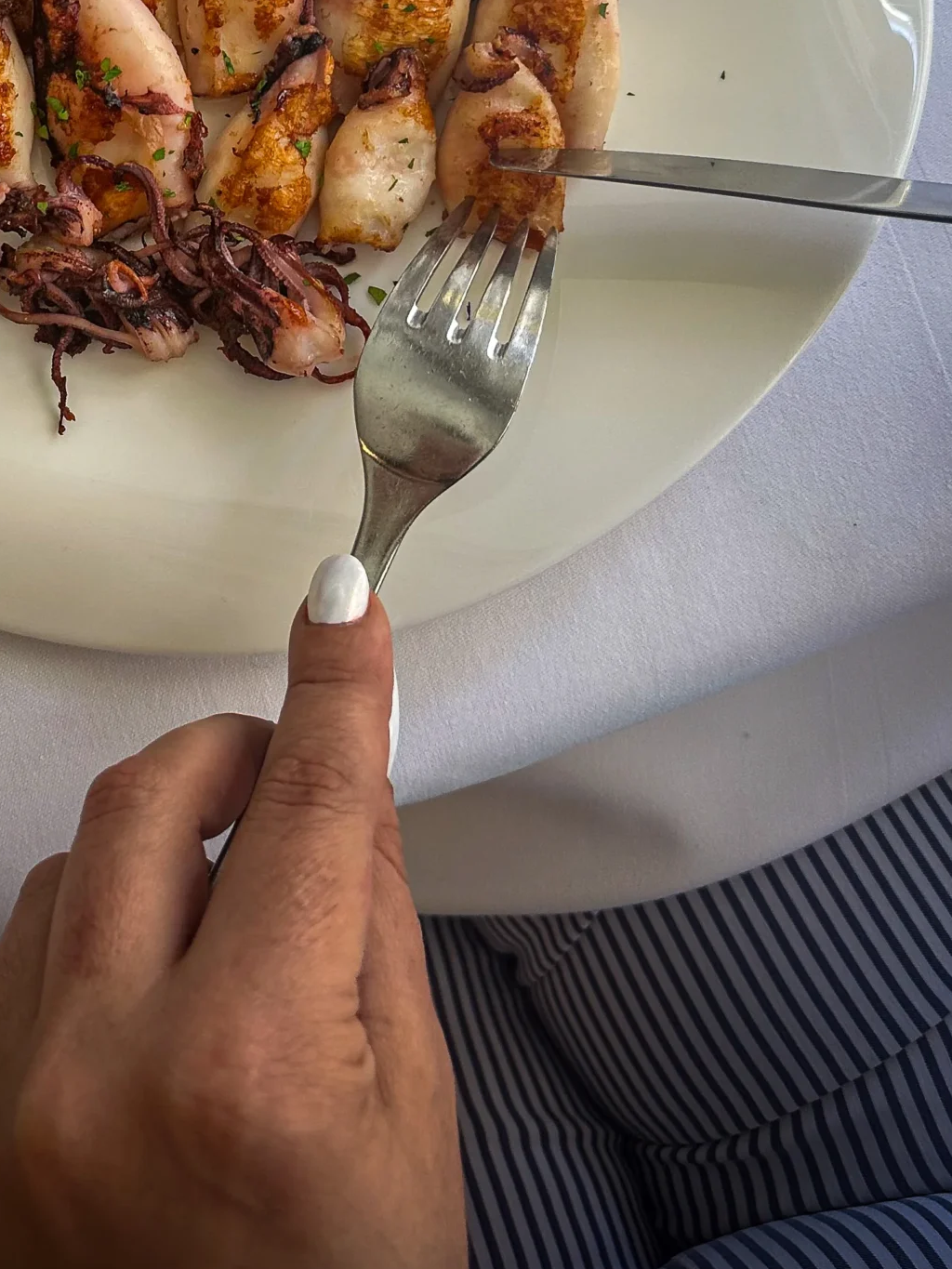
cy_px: 92
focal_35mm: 45
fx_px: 1650
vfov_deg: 38.7
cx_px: 220
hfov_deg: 31.5
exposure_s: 1/100
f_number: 1.8
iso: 125
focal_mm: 6.9
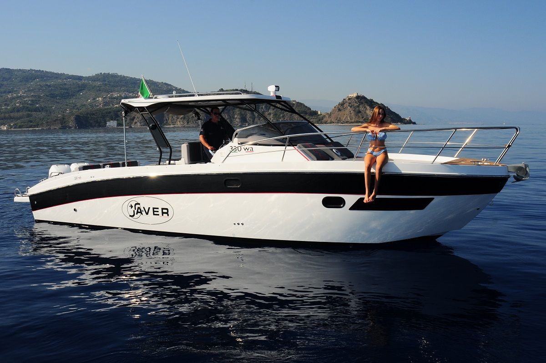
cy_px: 182
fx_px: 545
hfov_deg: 53.2
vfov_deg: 36.8
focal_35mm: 36
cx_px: 273
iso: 200
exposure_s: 1/500
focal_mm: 24
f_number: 11
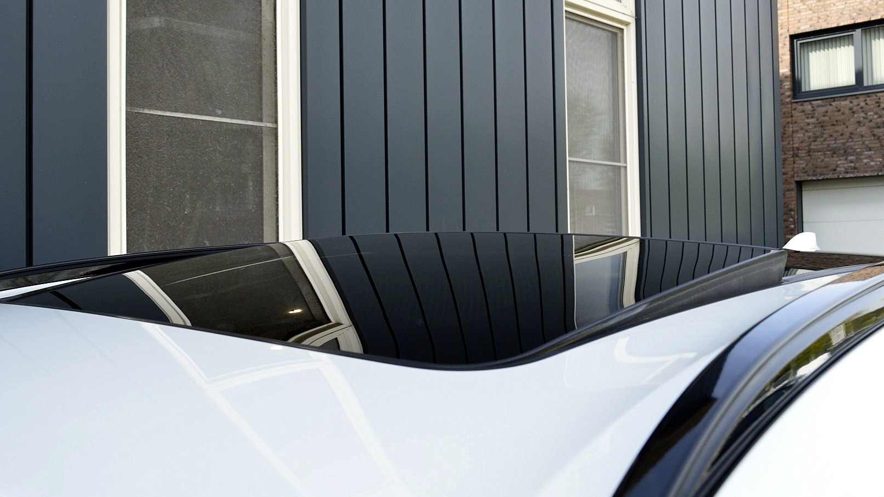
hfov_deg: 52.8
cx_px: 441
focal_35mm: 38
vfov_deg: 31.2
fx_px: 891
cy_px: 230
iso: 400
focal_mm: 24
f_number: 10
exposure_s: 1/200
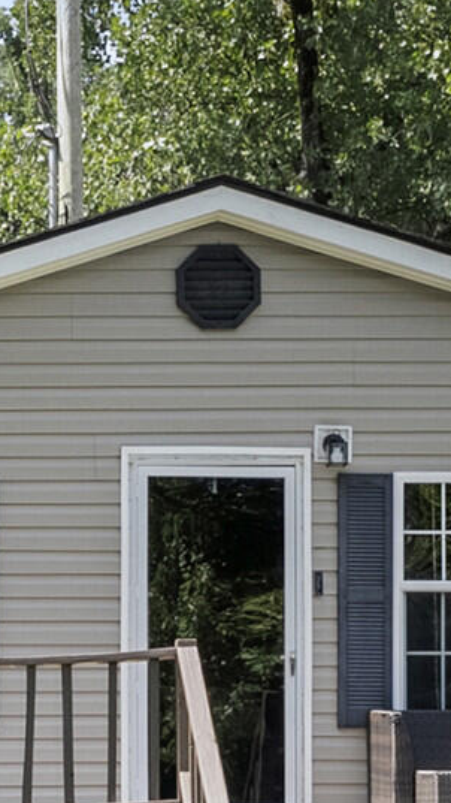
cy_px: 569
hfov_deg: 6.6
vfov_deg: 11.9
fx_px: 3849
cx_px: -252
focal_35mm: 181
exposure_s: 1/100
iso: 800
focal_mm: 32
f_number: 9
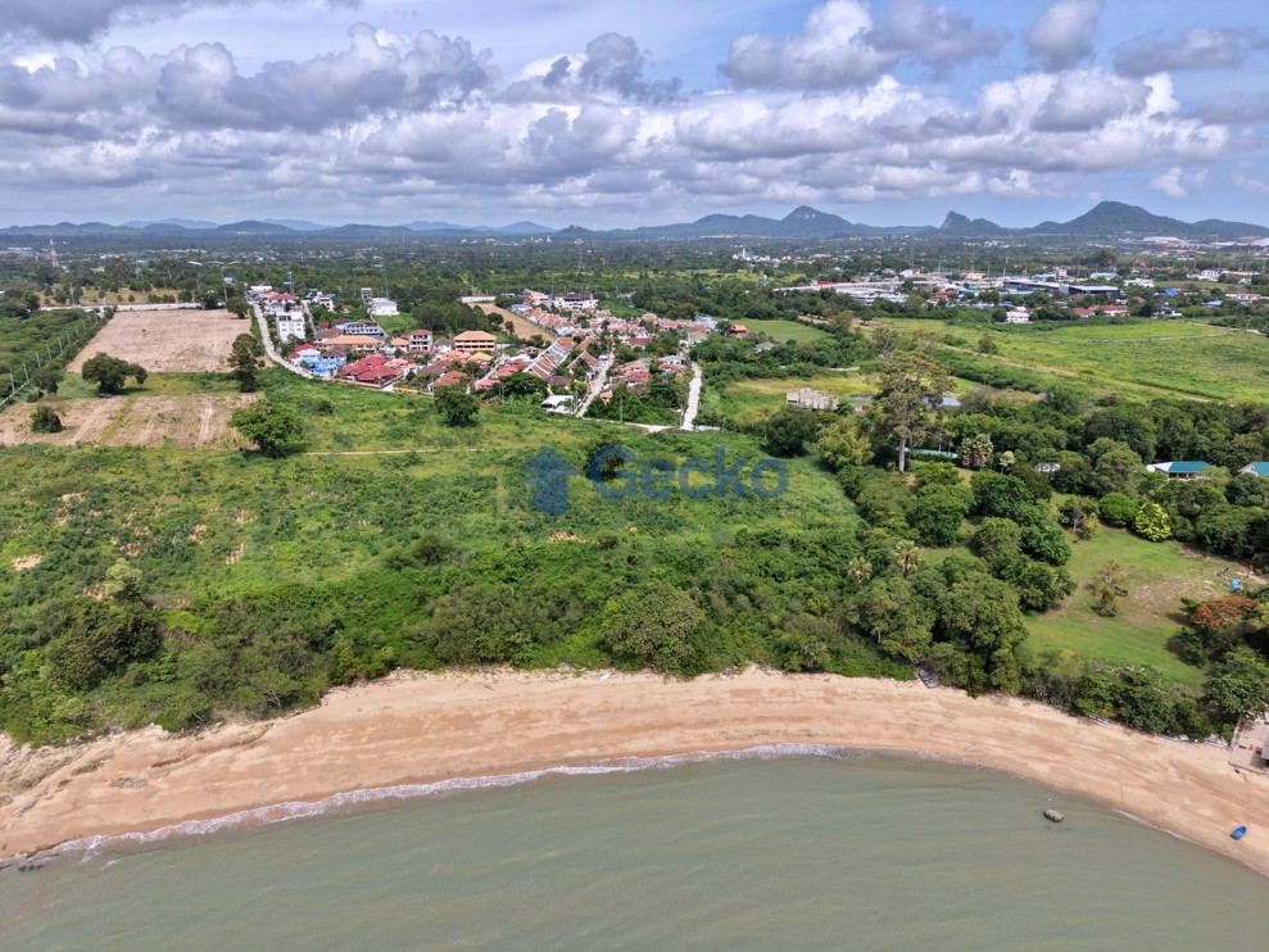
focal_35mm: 24
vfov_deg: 56.8
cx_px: 634
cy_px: 476
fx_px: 880
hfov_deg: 71.6
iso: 170
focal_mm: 8.67
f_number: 1.8
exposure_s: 1/640
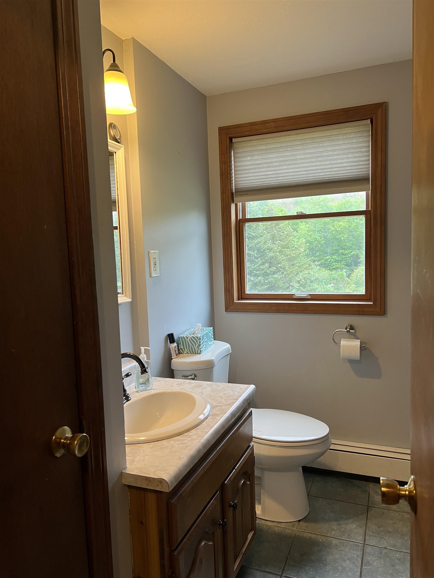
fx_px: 435
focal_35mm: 26
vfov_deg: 67.3
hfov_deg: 53.1
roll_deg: +1.7
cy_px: 289
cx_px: 217
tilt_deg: -4.4
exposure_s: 1/60
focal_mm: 5.7
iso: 100
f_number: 1.5
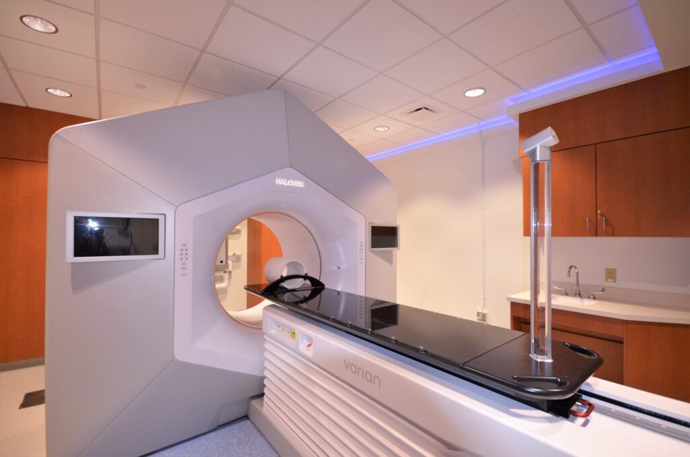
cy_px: 228
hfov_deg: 100.5
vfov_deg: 77.1
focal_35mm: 15
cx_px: 345
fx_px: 287
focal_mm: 10
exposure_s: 1/60
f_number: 4
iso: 800
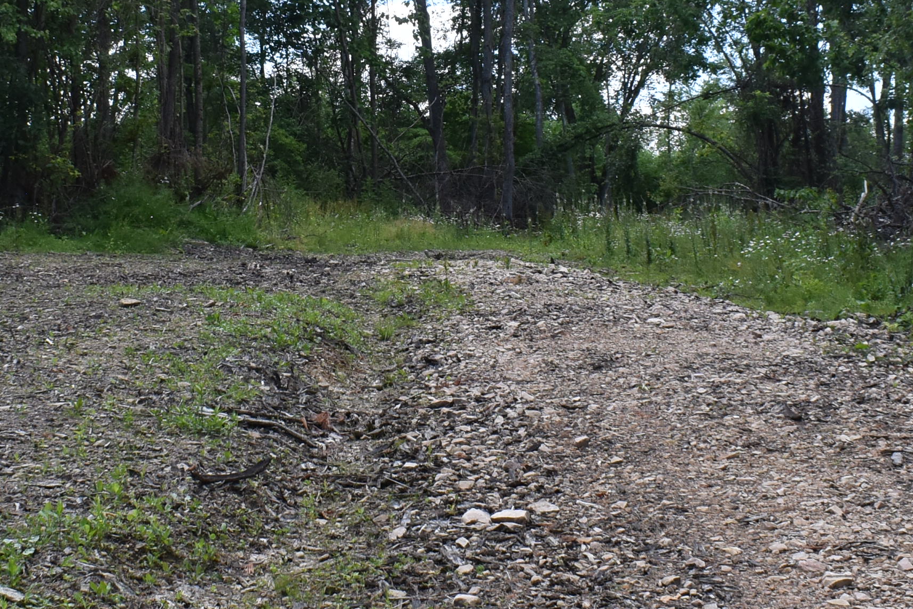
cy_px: 151
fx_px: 1801
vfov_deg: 19.1
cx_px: 345
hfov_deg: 28.3
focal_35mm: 71
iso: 320
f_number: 8
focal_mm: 18
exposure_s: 1/250
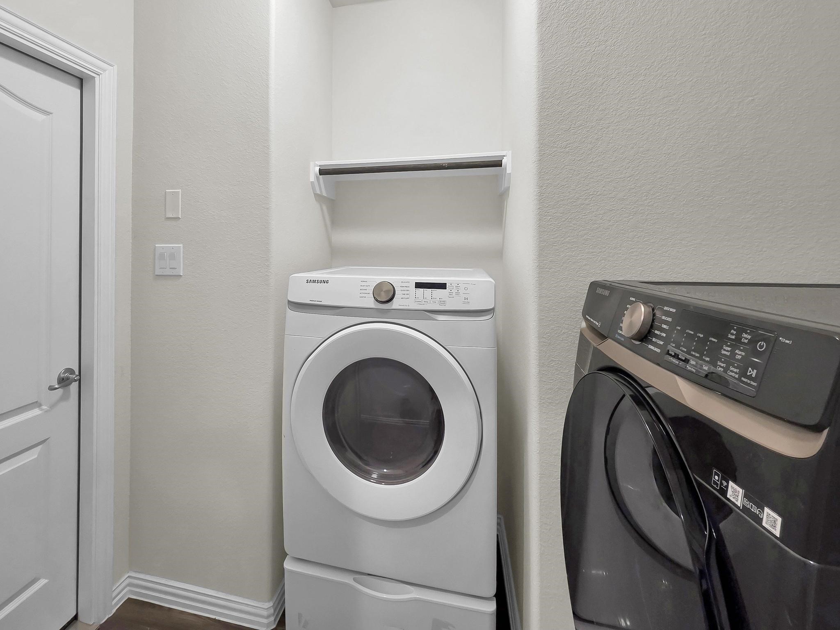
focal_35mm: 13
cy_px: 315
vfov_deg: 89.9
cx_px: 420
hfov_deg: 106.2
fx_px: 315
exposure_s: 1/60
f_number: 1.9
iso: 200
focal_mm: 2.2
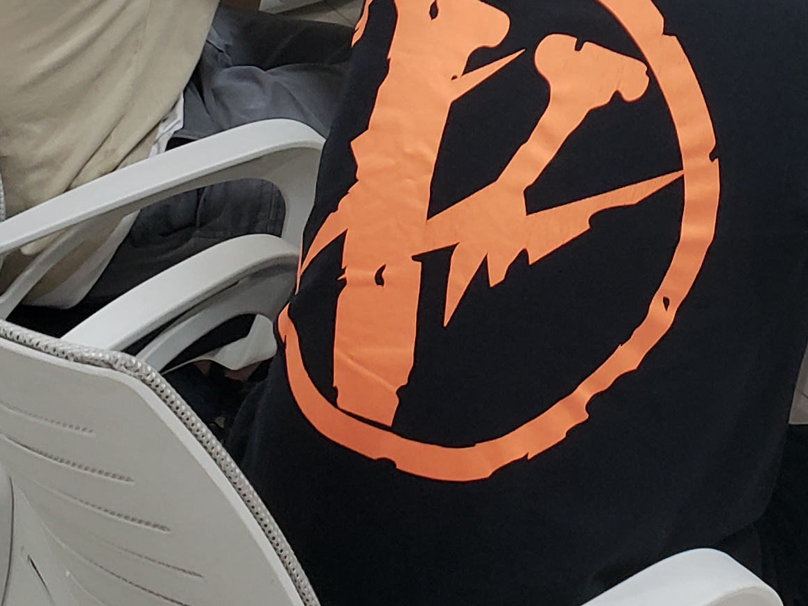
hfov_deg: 21.2
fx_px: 2101
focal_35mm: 90
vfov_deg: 15.2
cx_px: 744
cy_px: -309
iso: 125
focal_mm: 4.3
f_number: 2.4
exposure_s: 1/50
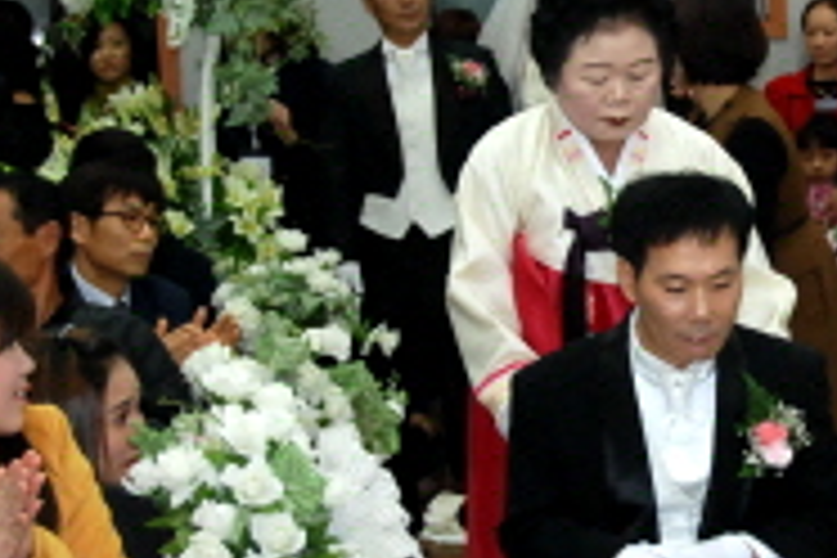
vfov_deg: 10.6
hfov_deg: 15.7
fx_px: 2999
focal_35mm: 129
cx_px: 752
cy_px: 306
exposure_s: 1/60
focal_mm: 32
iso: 800
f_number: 5
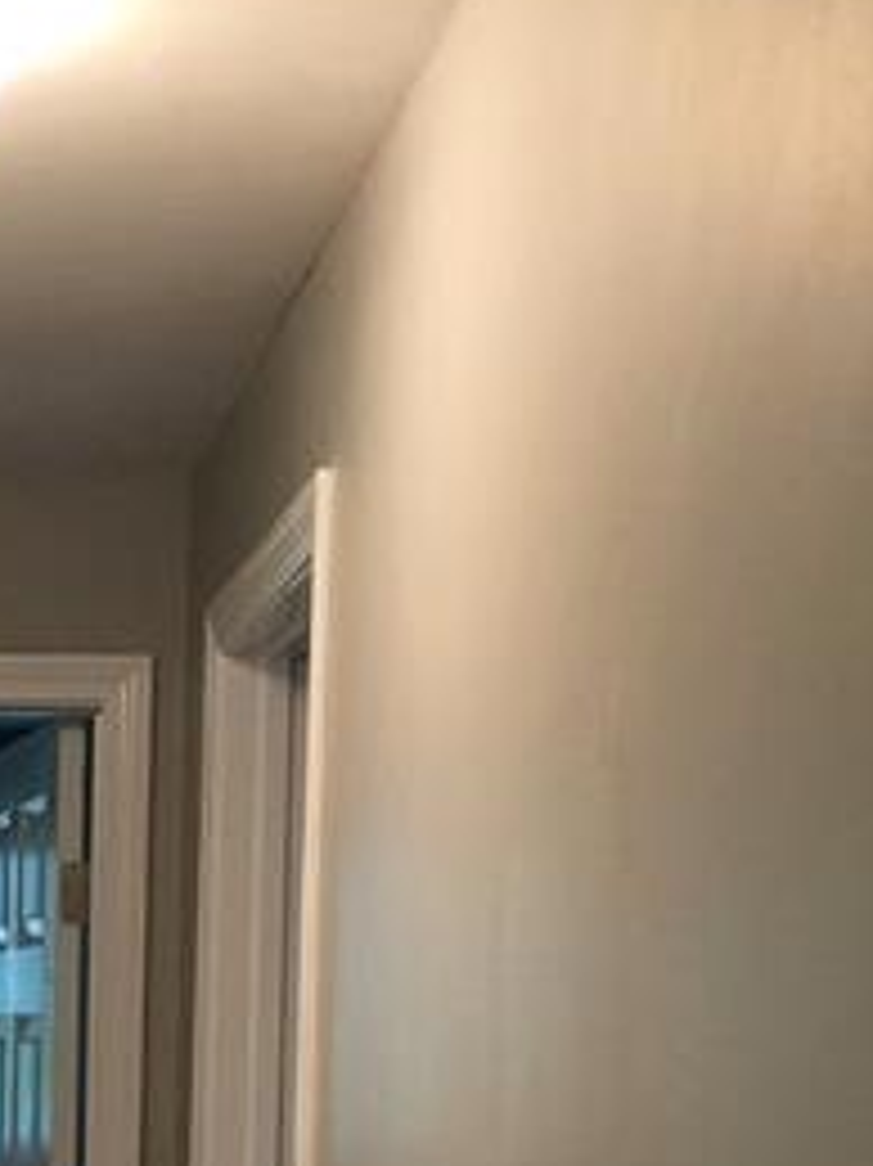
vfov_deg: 21.9
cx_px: -270
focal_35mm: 86
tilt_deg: -1.3
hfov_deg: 16.2
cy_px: 1161
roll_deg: -2.0
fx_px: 2894
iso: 50
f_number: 2.2
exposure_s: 1/30
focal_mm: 4.15
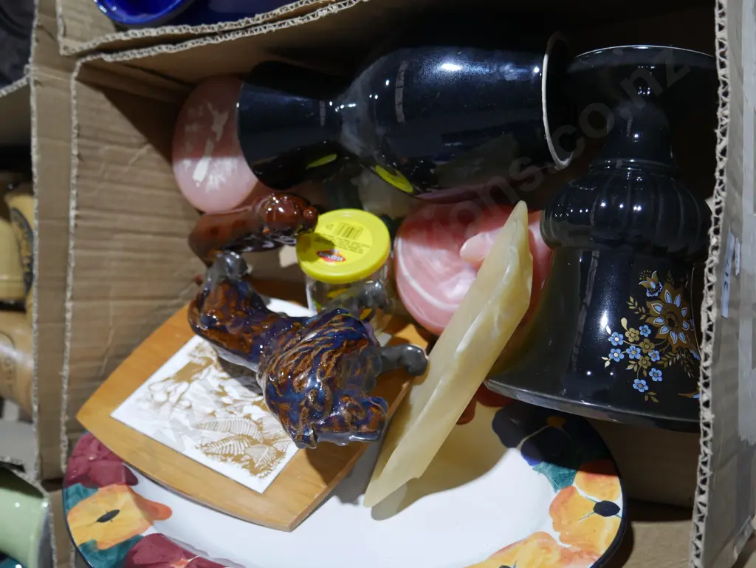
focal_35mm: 32
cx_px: 378
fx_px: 699
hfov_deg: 56.8
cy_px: 284
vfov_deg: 44.2
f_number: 3.6
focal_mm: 16
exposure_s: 1/60
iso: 500
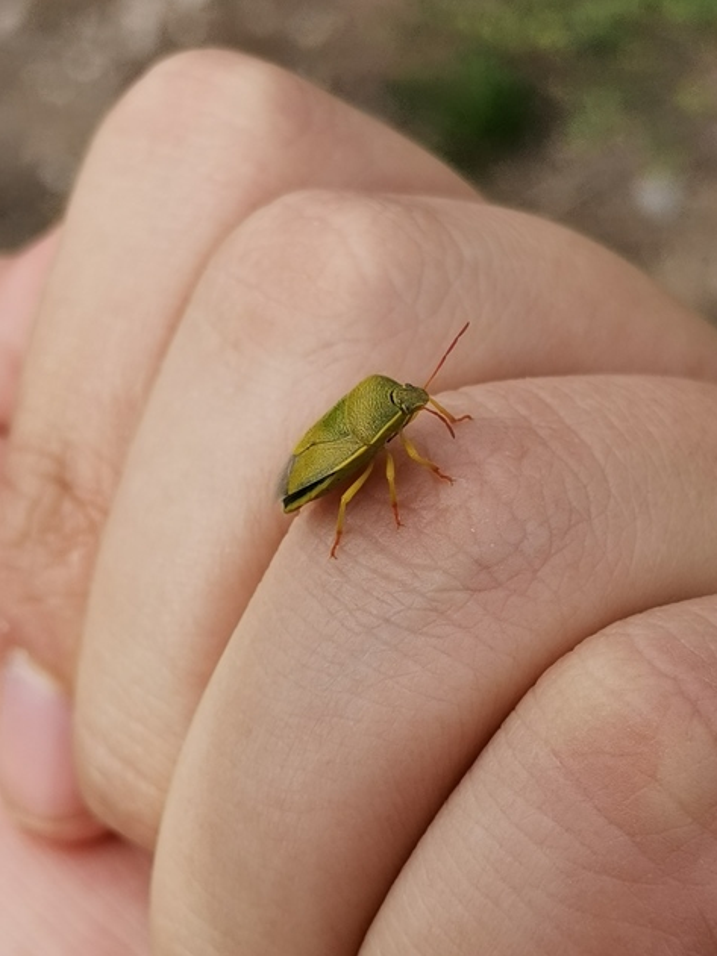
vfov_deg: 27.4
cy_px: 473
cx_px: 362
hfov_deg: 20.7
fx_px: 1961
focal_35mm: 71
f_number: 1.8
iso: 50
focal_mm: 4.75
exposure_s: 1/1208
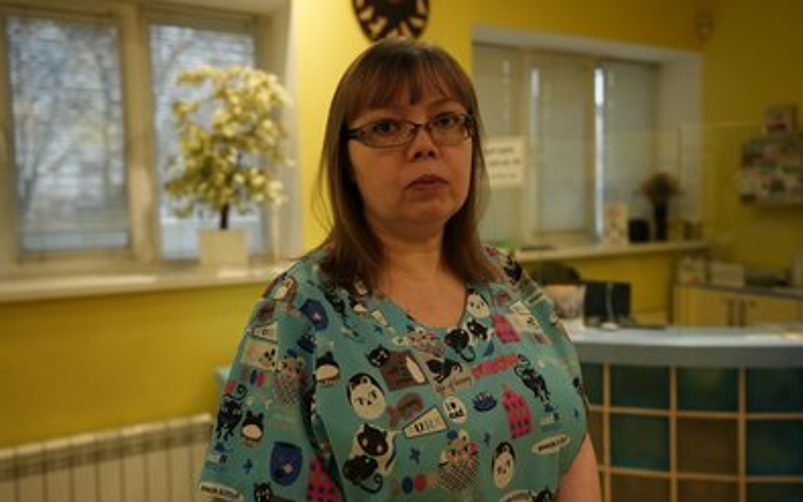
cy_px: 255
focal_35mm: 31
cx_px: 398
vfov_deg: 40.6
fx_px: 679
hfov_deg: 61.2
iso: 400
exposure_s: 1/50
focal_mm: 30
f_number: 2.8
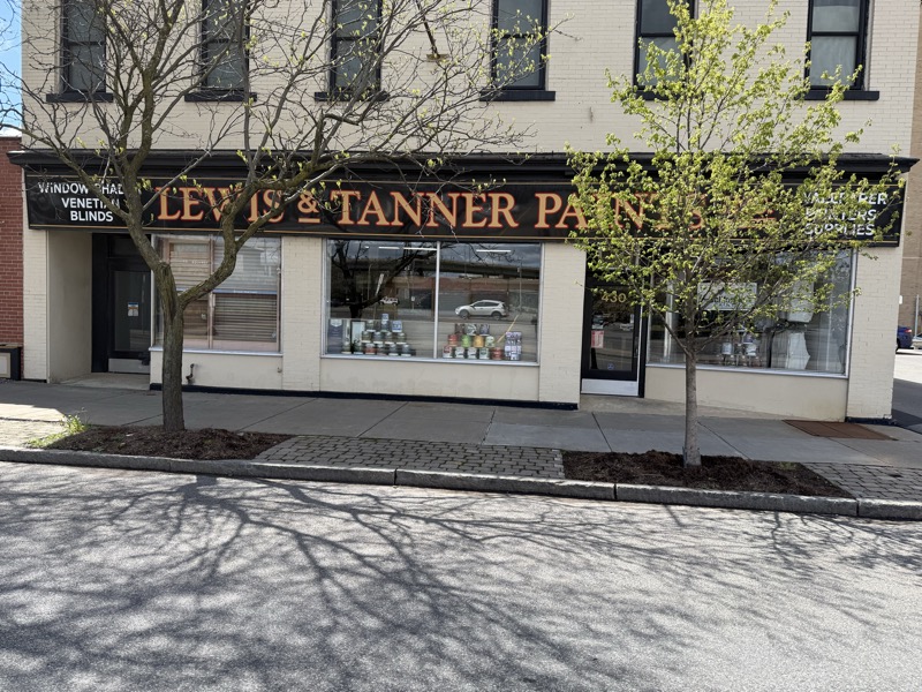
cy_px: 346
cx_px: 461
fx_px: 639
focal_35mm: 24
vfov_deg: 56.8
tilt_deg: -0.8
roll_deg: -2.8
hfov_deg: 71.6
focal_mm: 6.76
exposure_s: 1/1855
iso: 80
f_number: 1.78
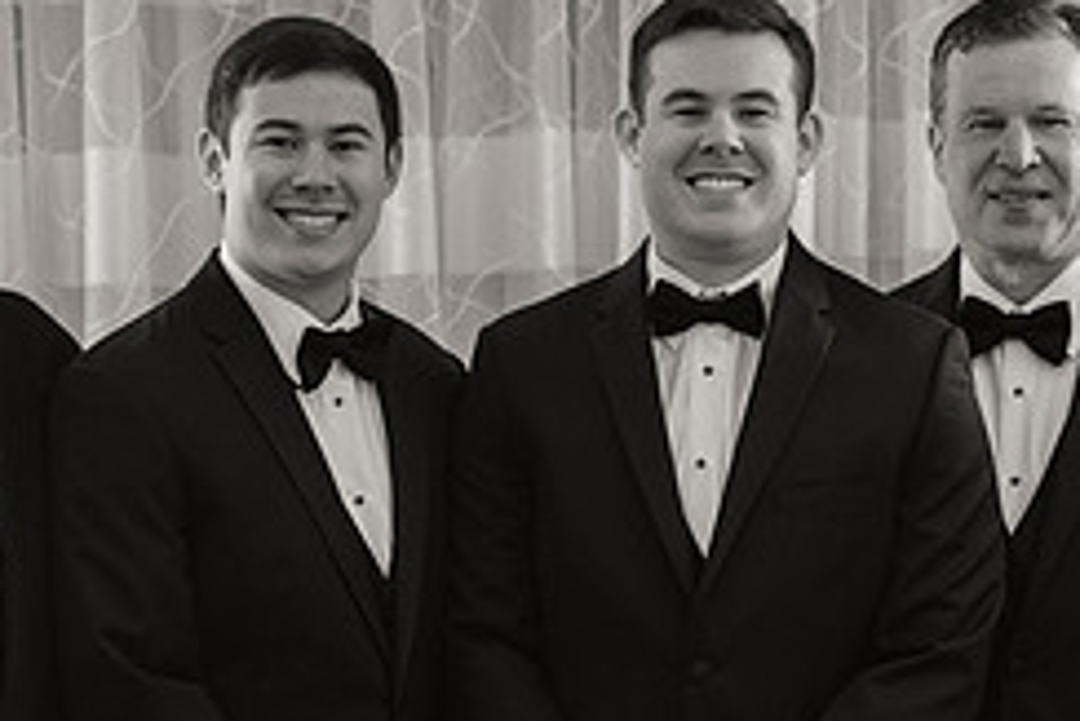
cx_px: 668
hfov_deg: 17.2
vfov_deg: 11.4
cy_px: 670
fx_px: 3572
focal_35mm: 119
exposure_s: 1/125
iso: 1600
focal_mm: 50
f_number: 2.8
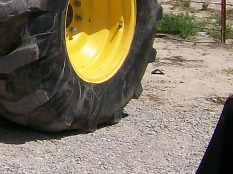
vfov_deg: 8.1
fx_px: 1211
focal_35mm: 180
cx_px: -195
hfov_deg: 10.3
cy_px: -73
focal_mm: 6
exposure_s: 1/1188
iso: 80
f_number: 4.8
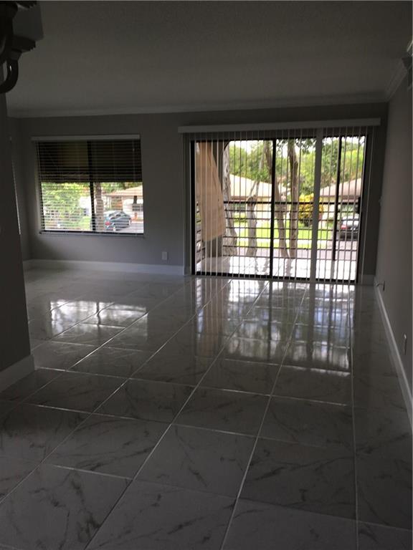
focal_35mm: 29
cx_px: 206
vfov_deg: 61.7
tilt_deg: -12.6
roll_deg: -0.5
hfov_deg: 48.2
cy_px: 275
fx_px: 461
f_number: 2.2
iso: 25
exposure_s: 1/40
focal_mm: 4.15
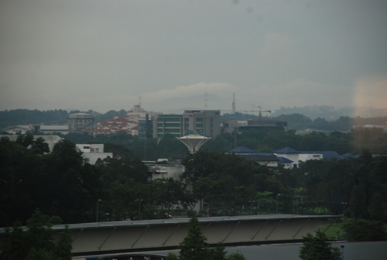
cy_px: 130
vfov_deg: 6.8
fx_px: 2181
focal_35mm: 202
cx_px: 194
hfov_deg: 10.1
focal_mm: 135
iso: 1000
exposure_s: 1/50
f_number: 5.6
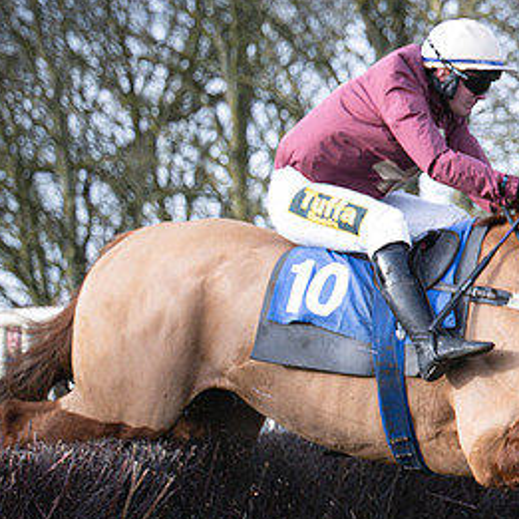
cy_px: 382
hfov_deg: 8.4
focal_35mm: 205
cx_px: 661
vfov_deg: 8.5
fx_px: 3477
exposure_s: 1/2000
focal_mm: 70
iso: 400
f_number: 2.8
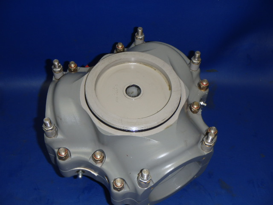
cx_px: 136
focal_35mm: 43
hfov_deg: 43.9
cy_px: 102
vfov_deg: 33.6
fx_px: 339
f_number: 4.8
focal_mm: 7.7
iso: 125
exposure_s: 1/40
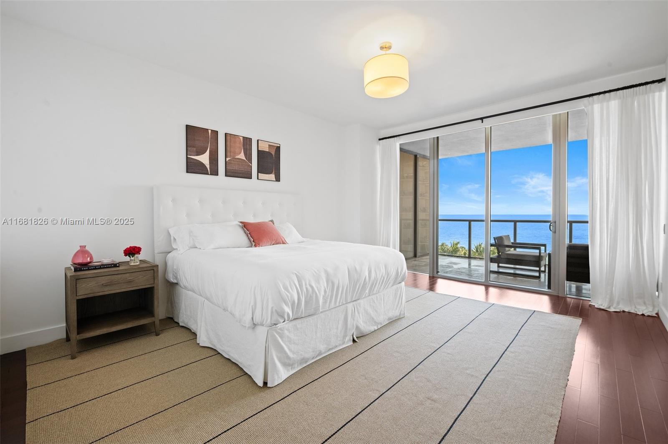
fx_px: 297
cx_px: 334
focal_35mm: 16
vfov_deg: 73.6
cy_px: 222
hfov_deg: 96.8
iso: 200
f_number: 8
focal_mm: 16
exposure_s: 1/6
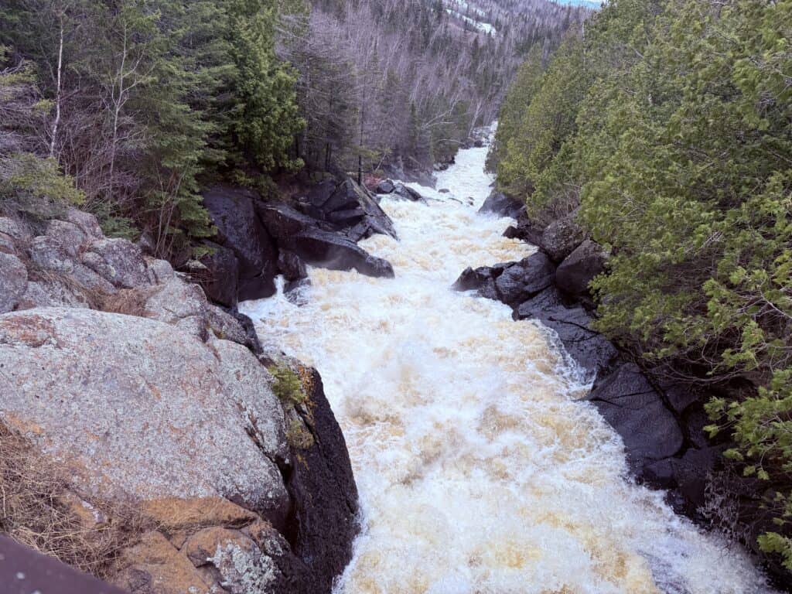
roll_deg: -5.9
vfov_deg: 56.8
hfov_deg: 71.6
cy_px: 297
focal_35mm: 24
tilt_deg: -30.0
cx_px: 396
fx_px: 549
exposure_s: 1/979
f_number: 1.78
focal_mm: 6.76
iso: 80
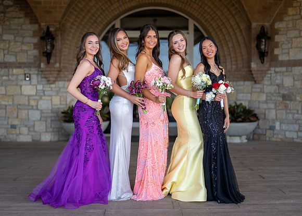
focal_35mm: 55
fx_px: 471
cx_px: 149
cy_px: 108
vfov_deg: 25.8
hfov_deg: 35.6
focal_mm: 50
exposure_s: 1/1600
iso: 160
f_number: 1.3
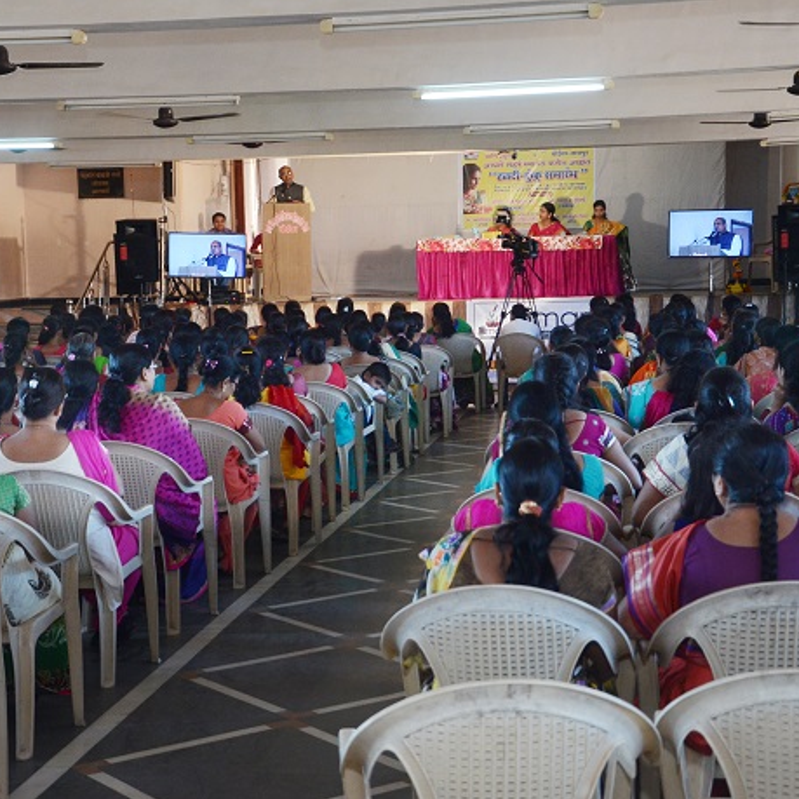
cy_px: 401
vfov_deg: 26.1
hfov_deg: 26.1
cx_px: 360
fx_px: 1724
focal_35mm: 66
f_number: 4.2
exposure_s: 1/100
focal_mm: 34
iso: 800
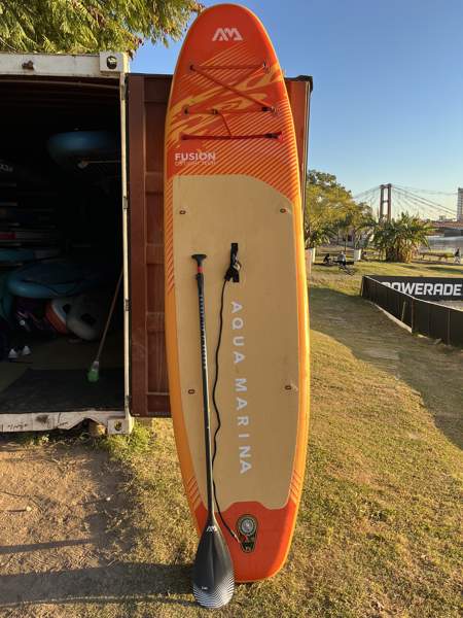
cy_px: 309
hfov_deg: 53.1
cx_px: 232
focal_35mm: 26
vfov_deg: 67.3
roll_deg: +1.9
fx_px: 464
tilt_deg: -8.0
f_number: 1.6
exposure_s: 1/445
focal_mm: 5.1
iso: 50
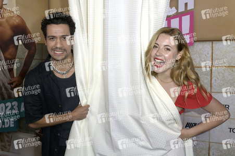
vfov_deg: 35.0
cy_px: 78
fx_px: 248
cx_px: 118
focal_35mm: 38
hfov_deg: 50.7
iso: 500
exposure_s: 1/200
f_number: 5
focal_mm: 38
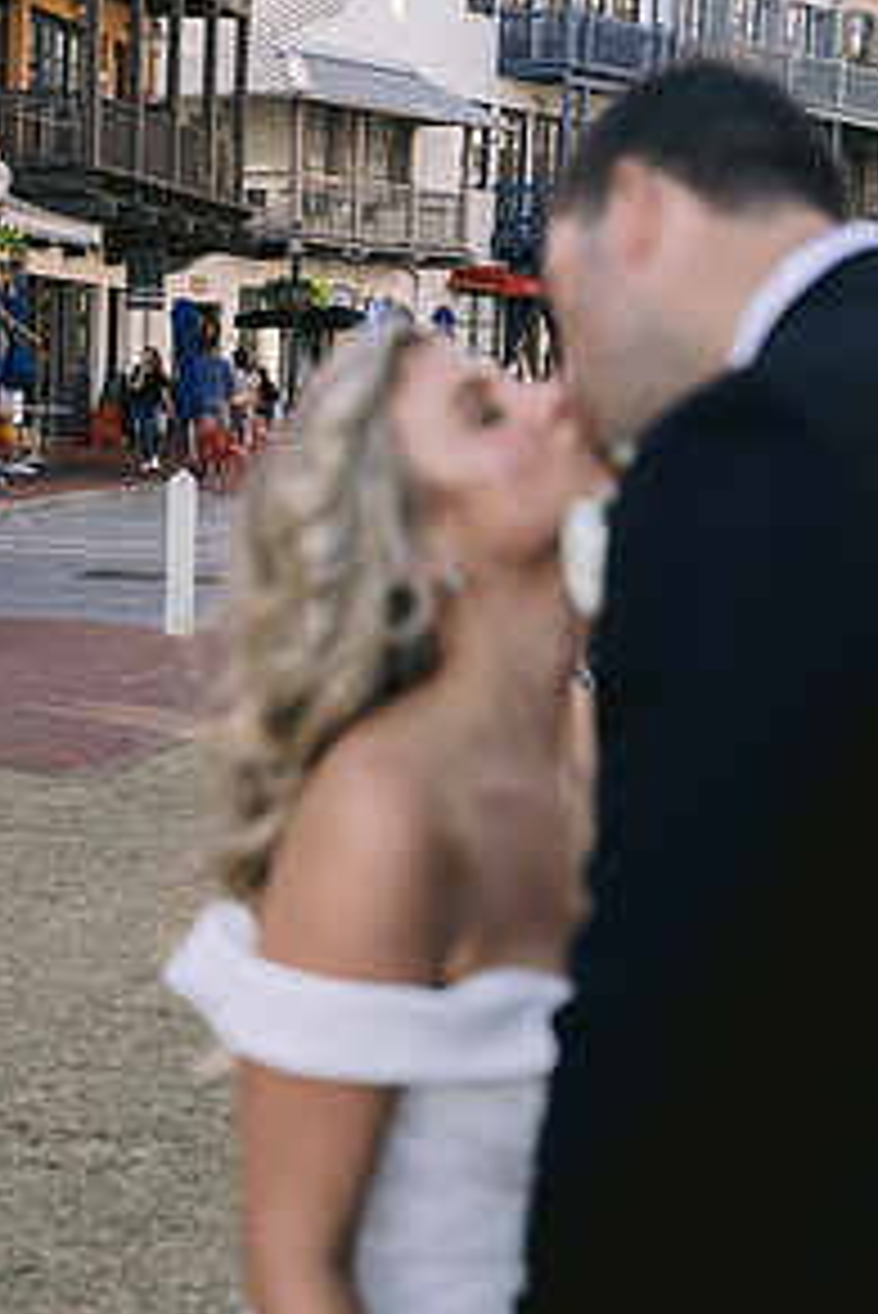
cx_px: 473
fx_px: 2813
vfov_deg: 26.3
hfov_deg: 17.7
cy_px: 711
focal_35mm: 77
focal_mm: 50
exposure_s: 1/640
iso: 200
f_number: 4
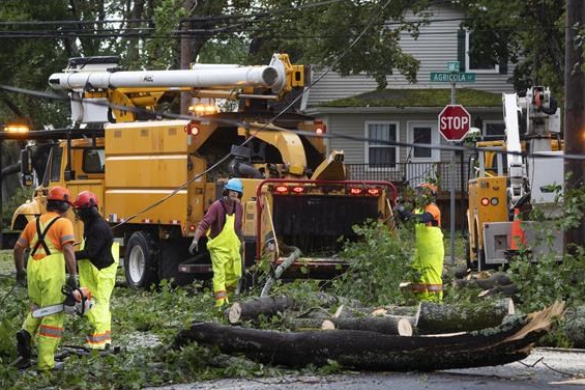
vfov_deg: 9.0
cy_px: 189
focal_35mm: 153
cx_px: 251
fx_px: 2485
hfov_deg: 13.4
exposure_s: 1/500
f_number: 5
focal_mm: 133
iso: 1600
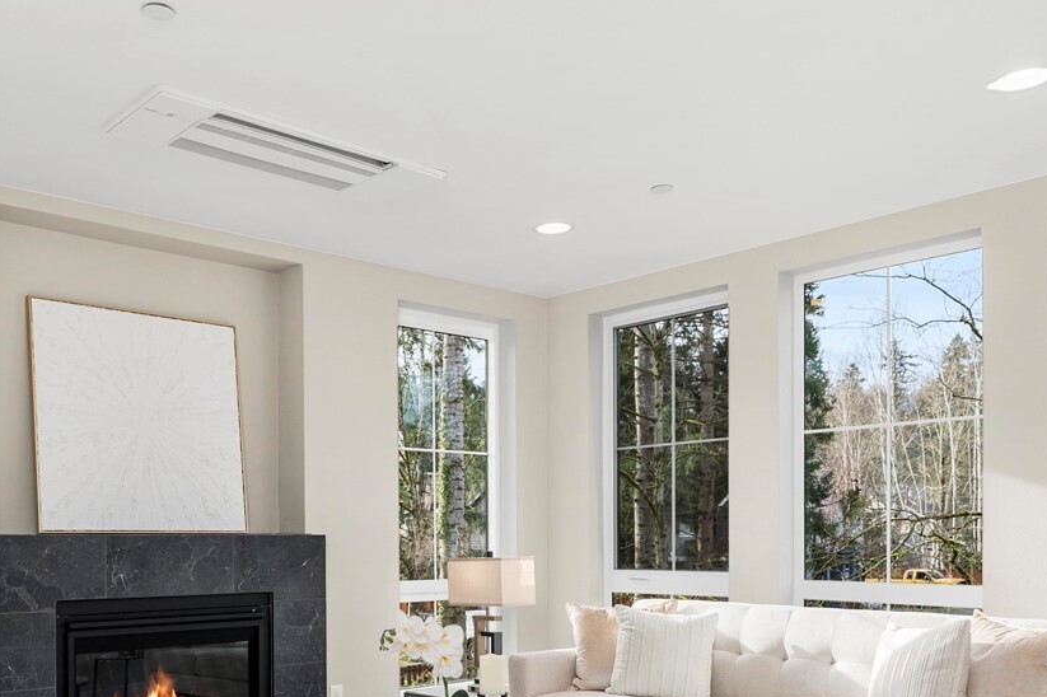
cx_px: 384
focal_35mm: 33
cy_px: 525
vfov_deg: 38.9
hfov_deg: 56.5
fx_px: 959
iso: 100
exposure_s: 1/80
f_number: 7.1
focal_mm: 16
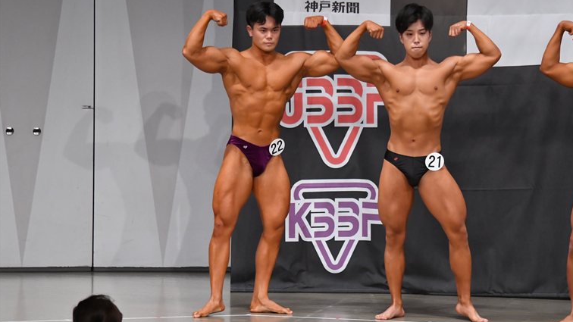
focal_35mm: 233
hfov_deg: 9.3
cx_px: 290
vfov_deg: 5.2
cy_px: 167
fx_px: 3540
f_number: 5.6
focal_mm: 145
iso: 5000
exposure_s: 1/400
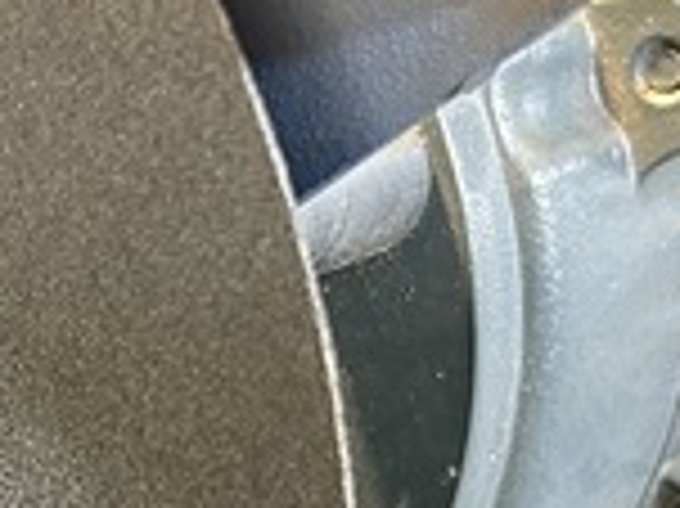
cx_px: -54
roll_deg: +1.5
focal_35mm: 110
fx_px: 2159
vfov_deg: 13.4
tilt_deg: -18.2
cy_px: 387
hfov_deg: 17.3
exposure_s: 1/33
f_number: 1.5
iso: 500
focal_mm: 5.7
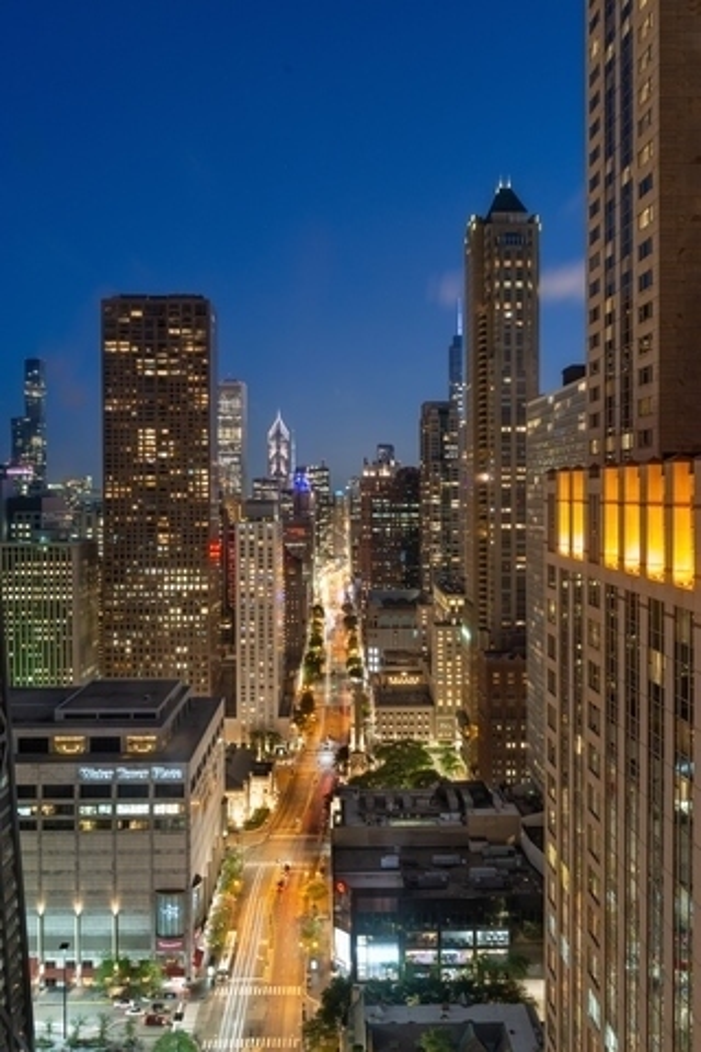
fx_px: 818
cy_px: 526
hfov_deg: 46.4
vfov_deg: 65.5
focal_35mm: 28
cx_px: 350
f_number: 8
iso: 320
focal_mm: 28
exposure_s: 13
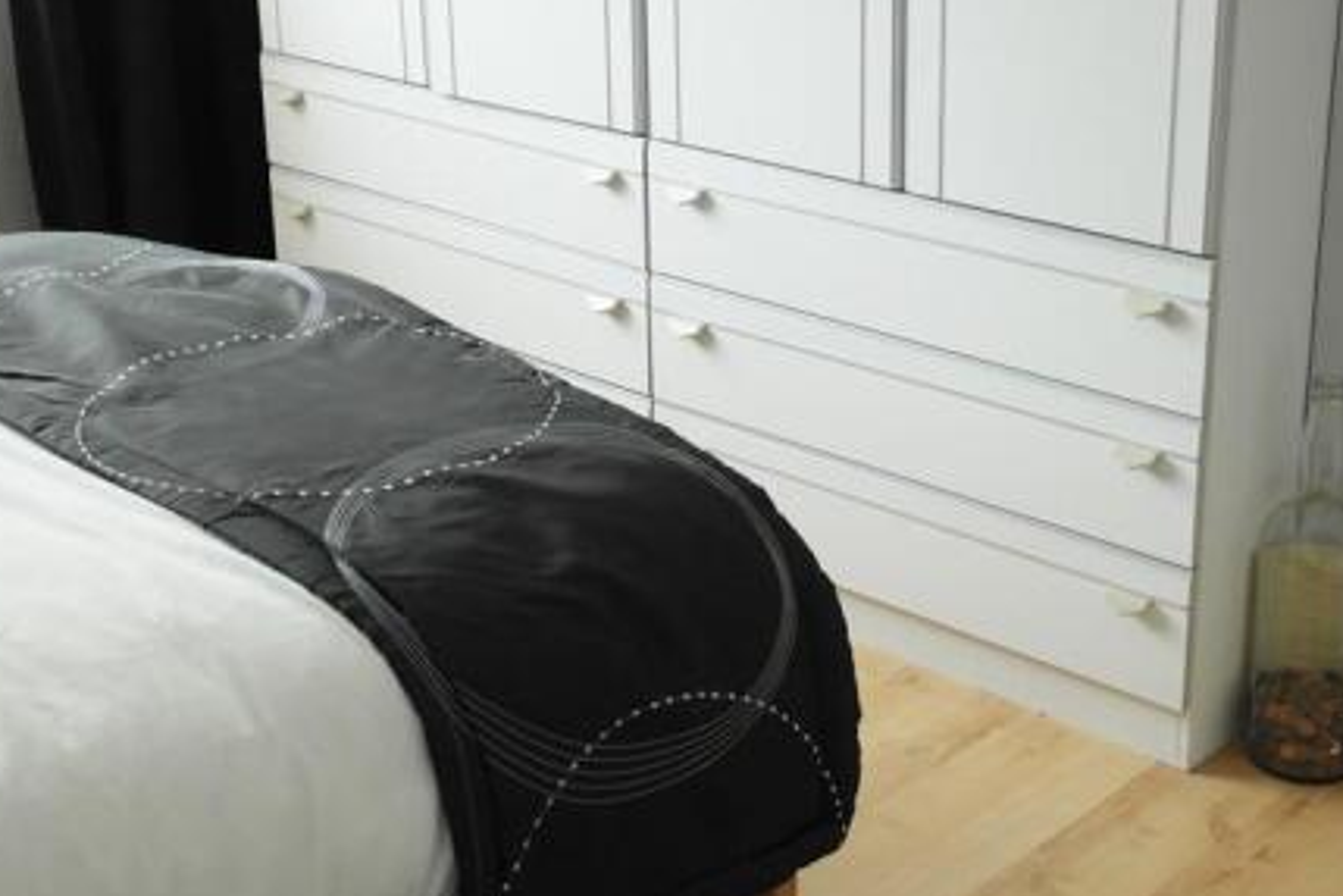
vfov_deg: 24.6
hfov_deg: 36.2
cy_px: 349
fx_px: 2052
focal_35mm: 55
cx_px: 778
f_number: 4
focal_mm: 24
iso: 400
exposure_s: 1/100
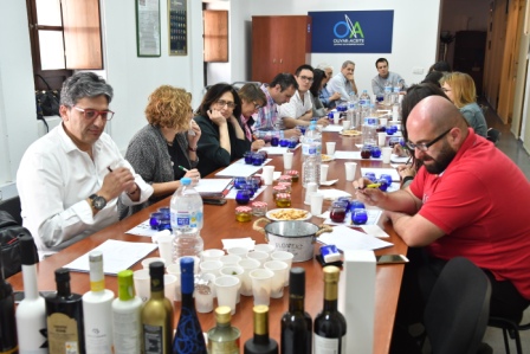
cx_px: 265
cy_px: 177
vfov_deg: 34.2
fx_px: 574
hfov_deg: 49.5
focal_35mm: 39
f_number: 3.5
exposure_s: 1/80
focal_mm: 26
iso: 800
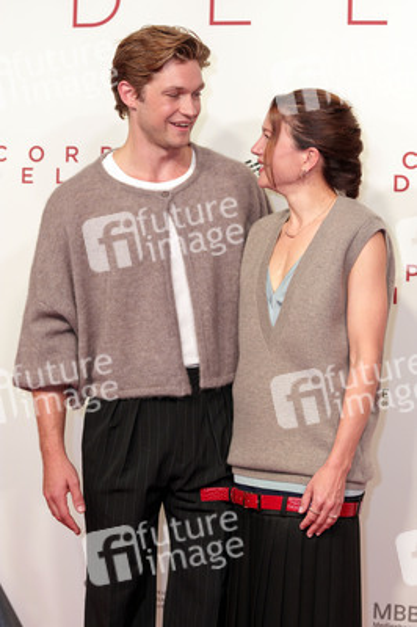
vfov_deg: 28.9
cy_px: 314
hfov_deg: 19.4
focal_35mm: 70
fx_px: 1218
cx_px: 208
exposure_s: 1/250
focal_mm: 70
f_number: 3.2
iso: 320
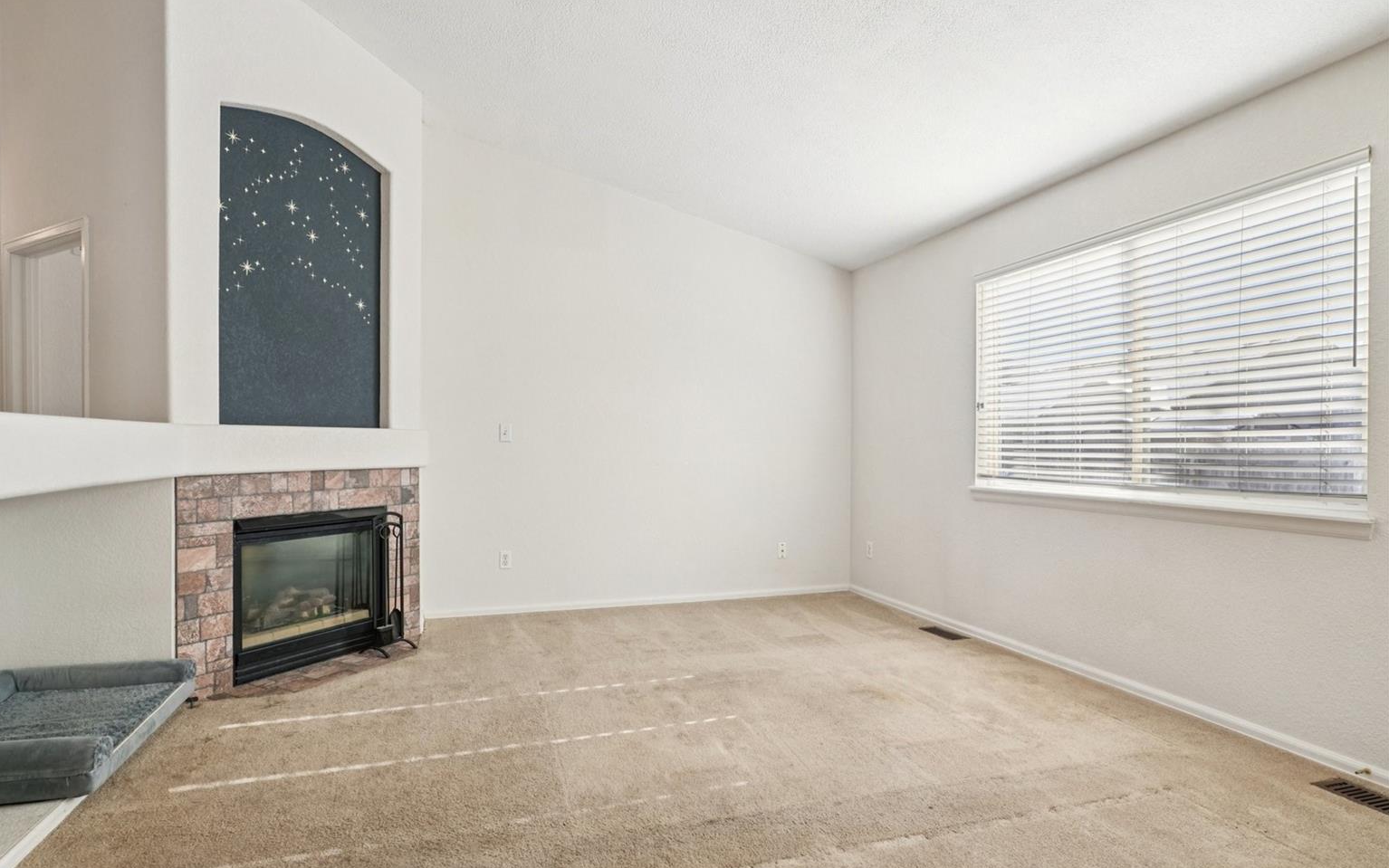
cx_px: 666
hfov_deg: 92.6
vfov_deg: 66.4
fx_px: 664
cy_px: 434
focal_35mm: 18
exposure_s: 1/60
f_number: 8
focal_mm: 11
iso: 100
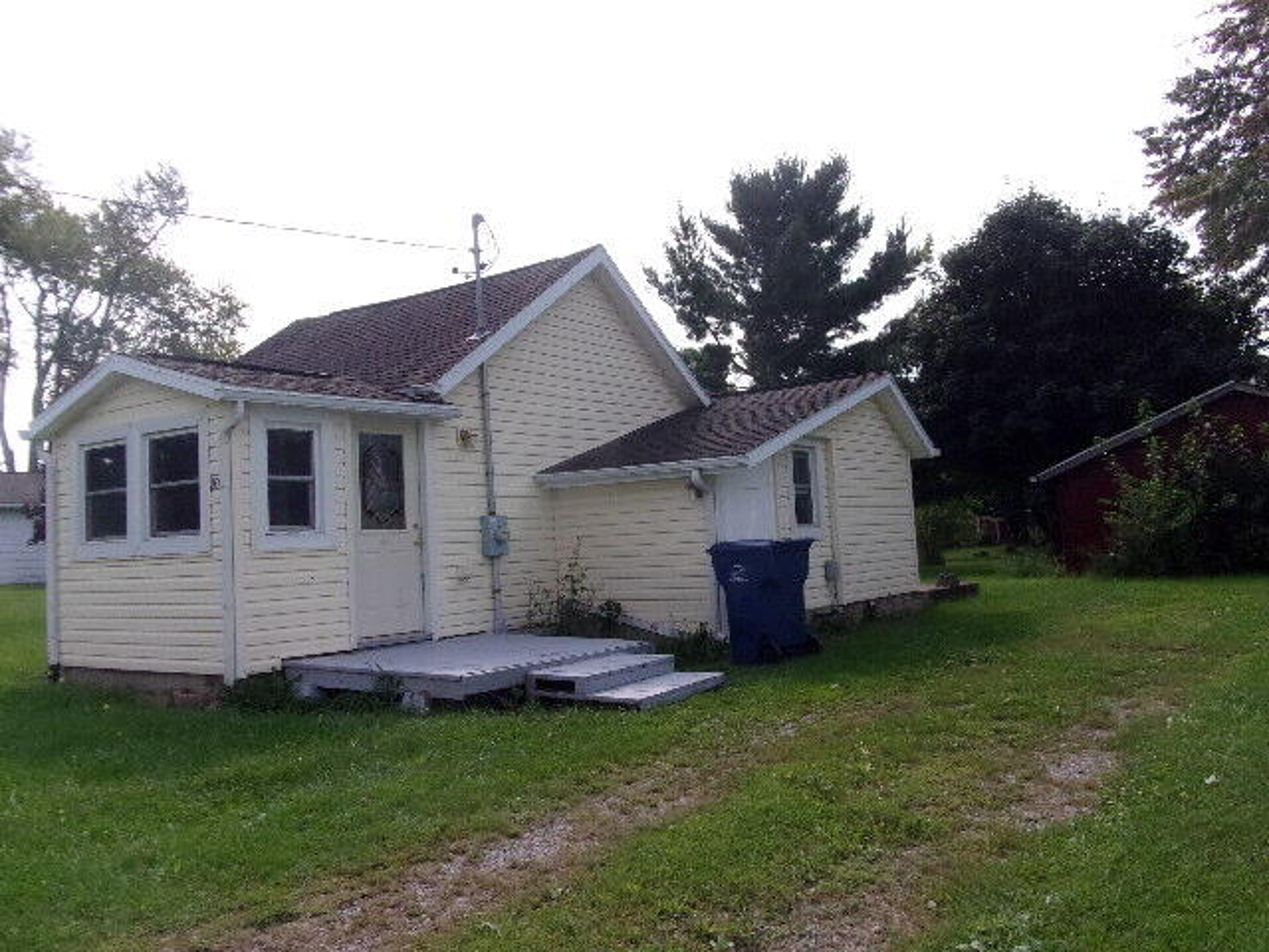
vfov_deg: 49.7
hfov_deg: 63.4
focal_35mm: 28
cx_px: 634
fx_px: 1026
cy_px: 476
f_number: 10.8
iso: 200
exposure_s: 1/210
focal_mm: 5.1
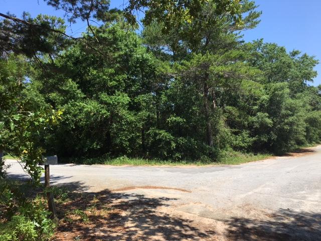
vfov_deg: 48.2
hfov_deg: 61.7
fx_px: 269
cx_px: 160
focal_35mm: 29
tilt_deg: +3.9
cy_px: 120
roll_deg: -0.6
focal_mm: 4.15
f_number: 2.2
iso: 25
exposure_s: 1/1083
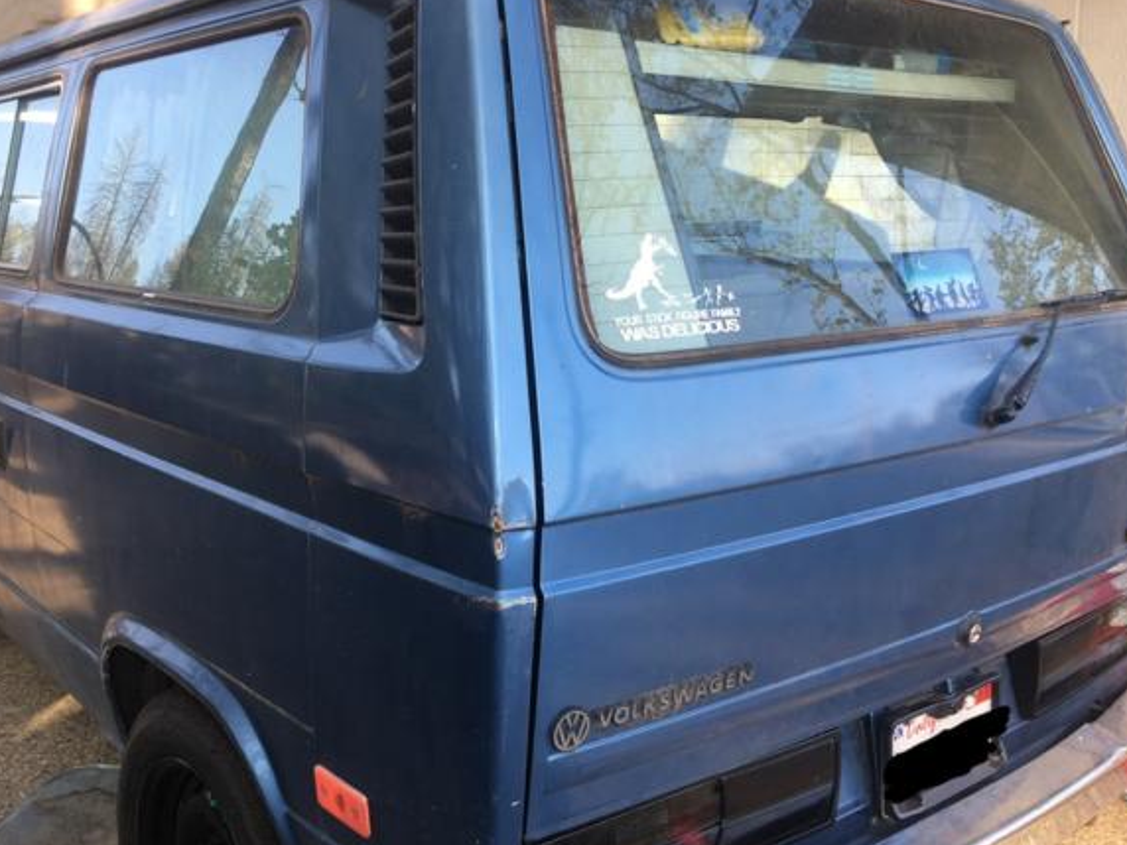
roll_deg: +0.5
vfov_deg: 40.7
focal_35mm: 35
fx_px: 1140
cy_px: 427
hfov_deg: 52.6
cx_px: 512
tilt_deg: -8.8
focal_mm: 4.15
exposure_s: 1/120
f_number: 2.2
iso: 25
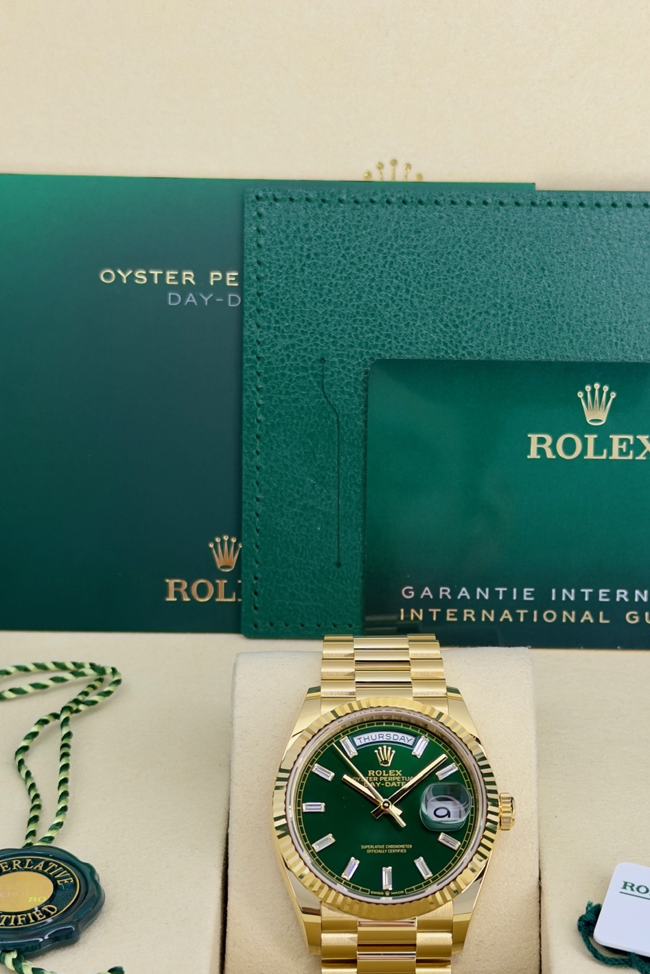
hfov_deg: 18.9
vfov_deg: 27.9
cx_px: 386
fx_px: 1949
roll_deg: -1.8
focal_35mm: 72
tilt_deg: -26.1
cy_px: 633
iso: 80
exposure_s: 1/117
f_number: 1.78
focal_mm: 6.76
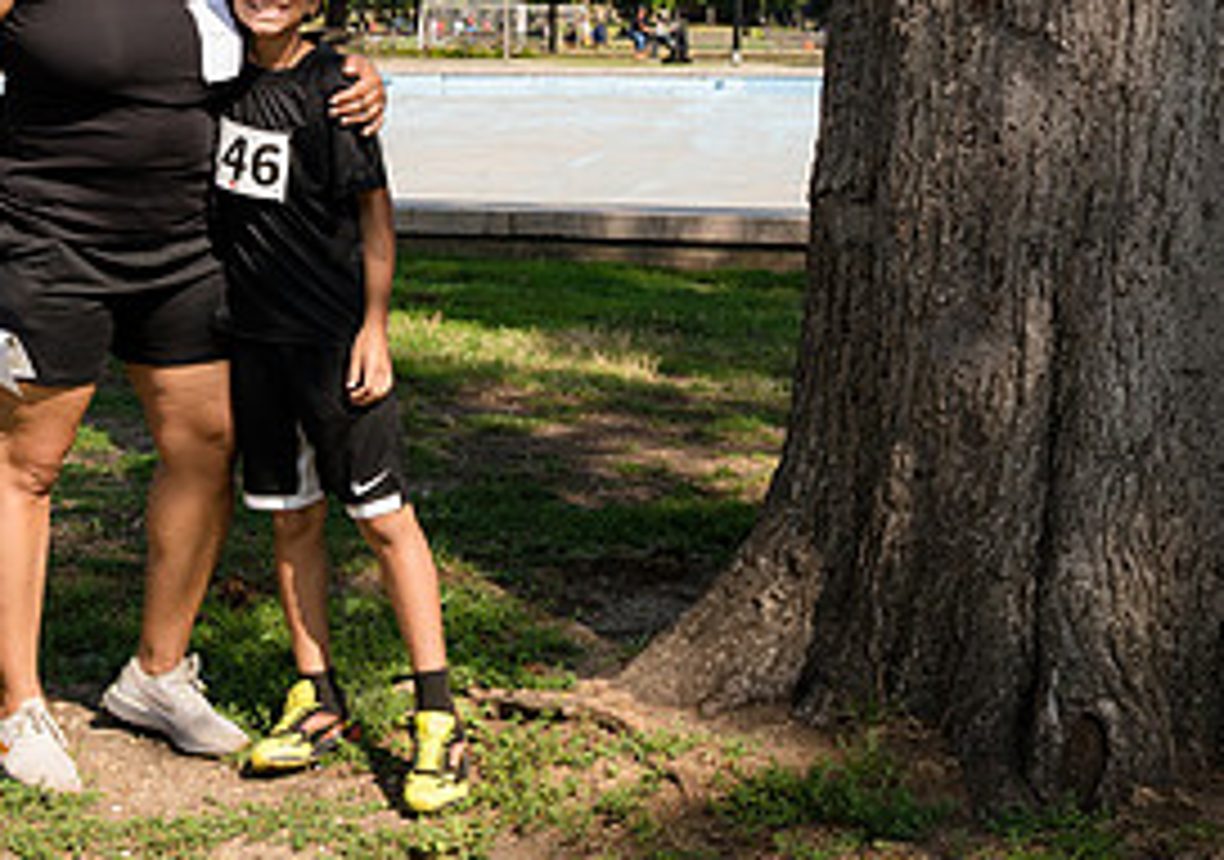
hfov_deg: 27.2
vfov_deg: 19.5
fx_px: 2454
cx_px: 156
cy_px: 87
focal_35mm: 71
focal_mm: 29
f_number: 5
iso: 400
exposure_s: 1/1000
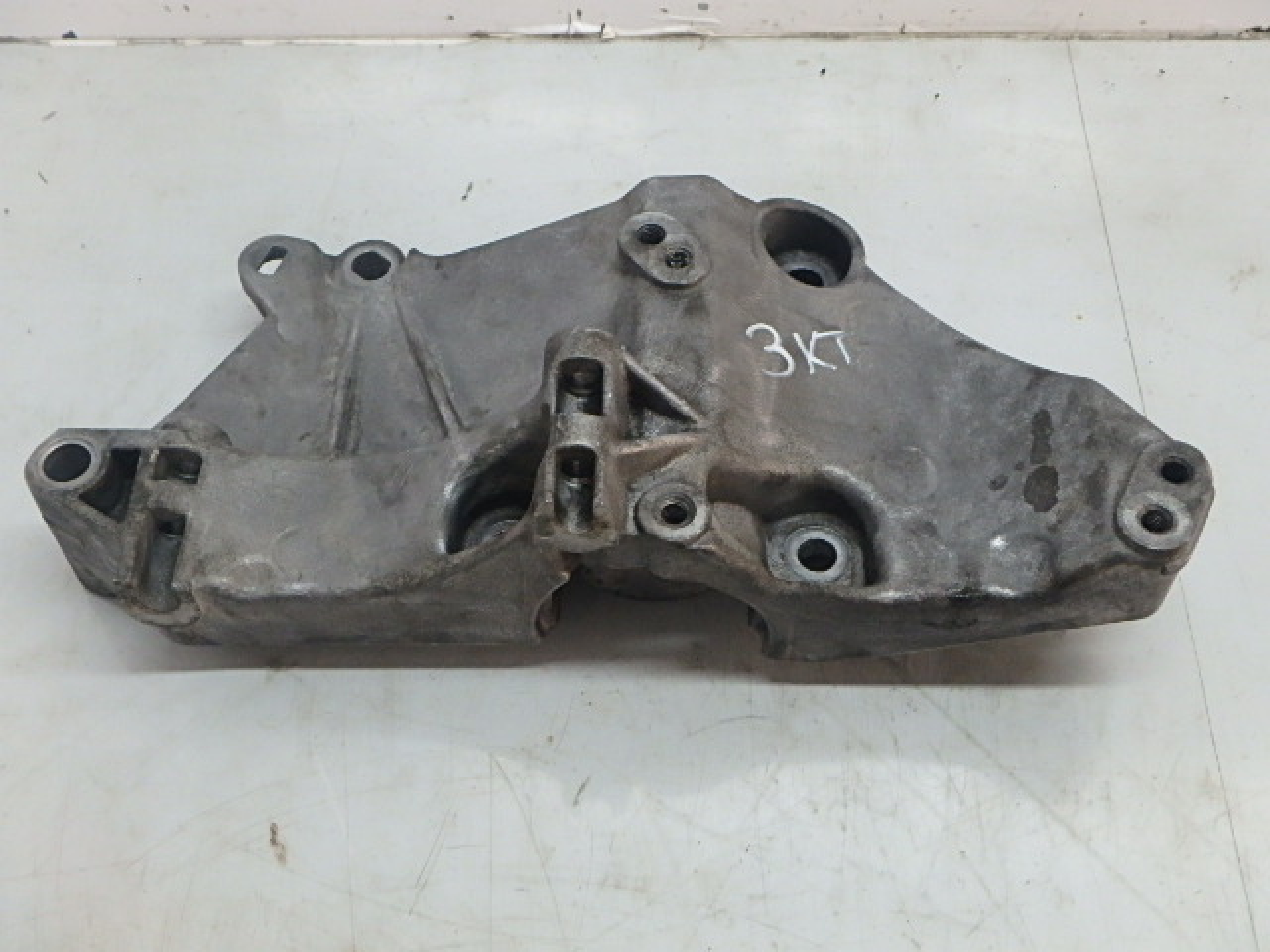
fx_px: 1541
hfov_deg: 44.8
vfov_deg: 34.3
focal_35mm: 42
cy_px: 476
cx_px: 635
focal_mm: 7.5
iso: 500
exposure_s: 1/40
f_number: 5.2
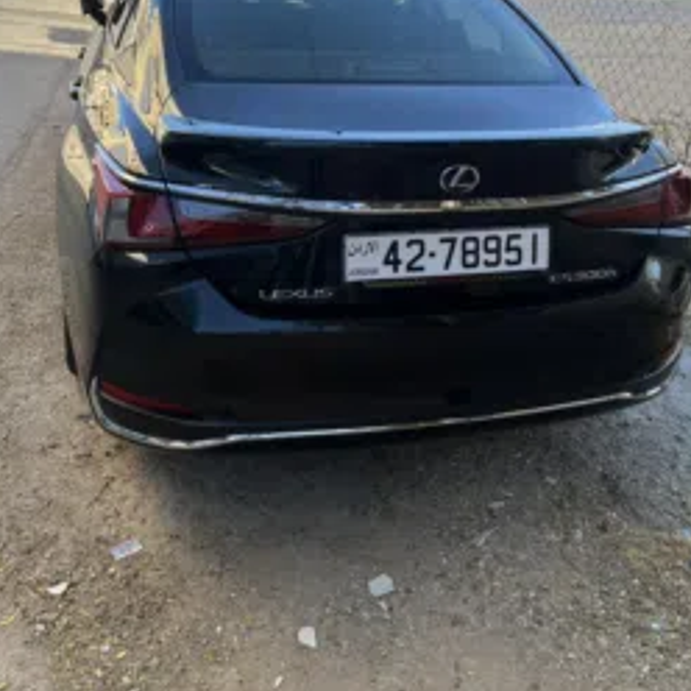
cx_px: 365
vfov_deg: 43.4
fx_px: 836
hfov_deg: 44.9
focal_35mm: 37
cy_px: 170
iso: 50
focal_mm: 5.7
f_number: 1.5
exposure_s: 1/917
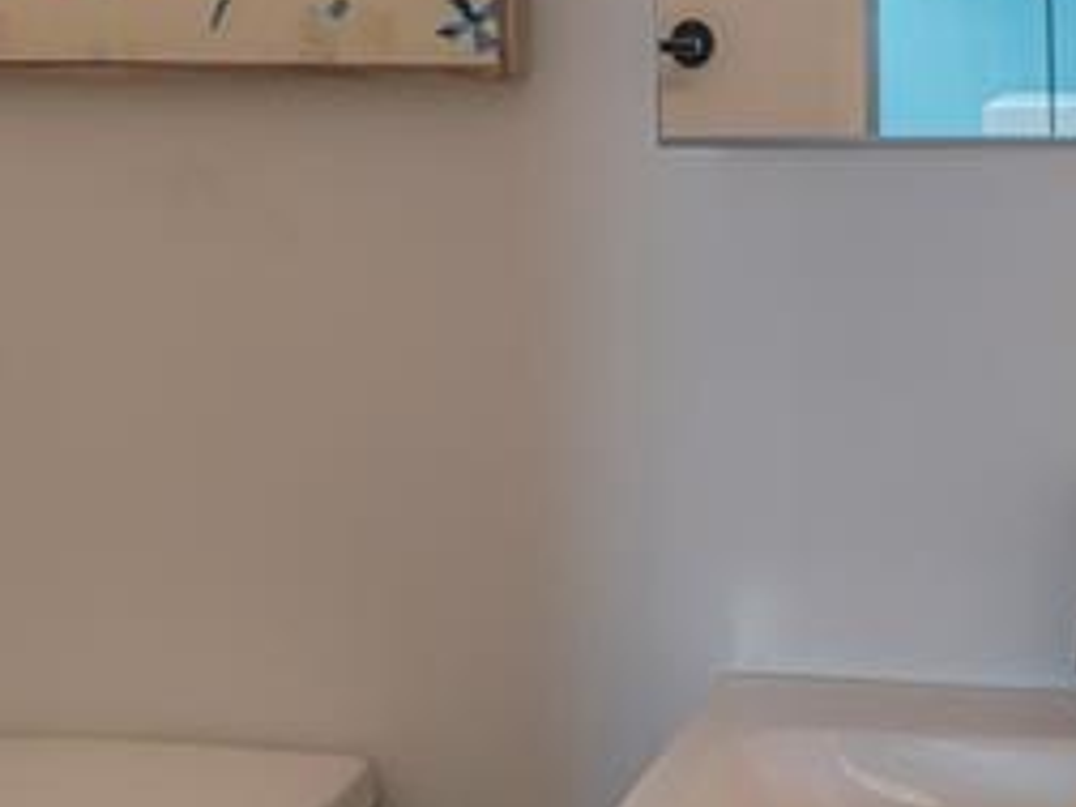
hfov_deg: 24.8
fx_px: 2425
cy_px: 94
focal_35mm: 78
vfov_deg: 18.6
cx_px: 777
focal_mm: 20
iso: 640
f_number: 2.8
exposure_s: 1/250
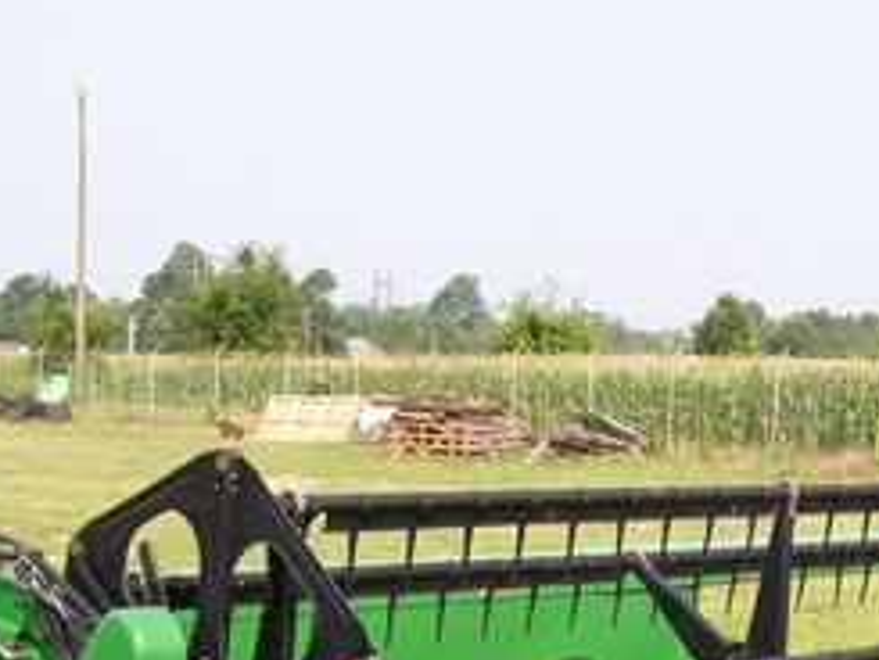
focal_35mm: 80
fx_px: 2032
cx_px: 761
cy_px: 685
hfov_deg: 23.9
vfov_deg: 17.9
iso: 80
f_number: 4.8
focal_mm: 6
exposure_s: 1/274
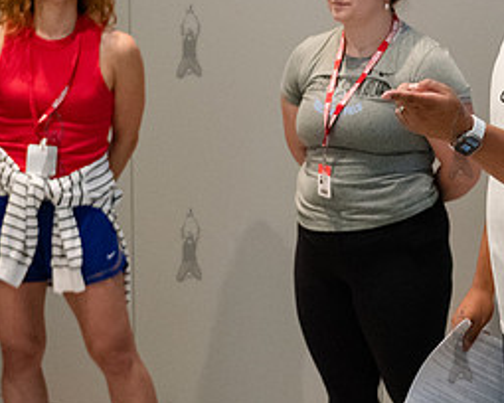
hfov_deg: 11.6
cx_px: 587
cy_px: 99
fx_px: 2431
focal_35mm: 163
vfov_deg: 9.5
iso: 6400
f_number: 3.5
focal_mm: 62
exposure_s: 1/250
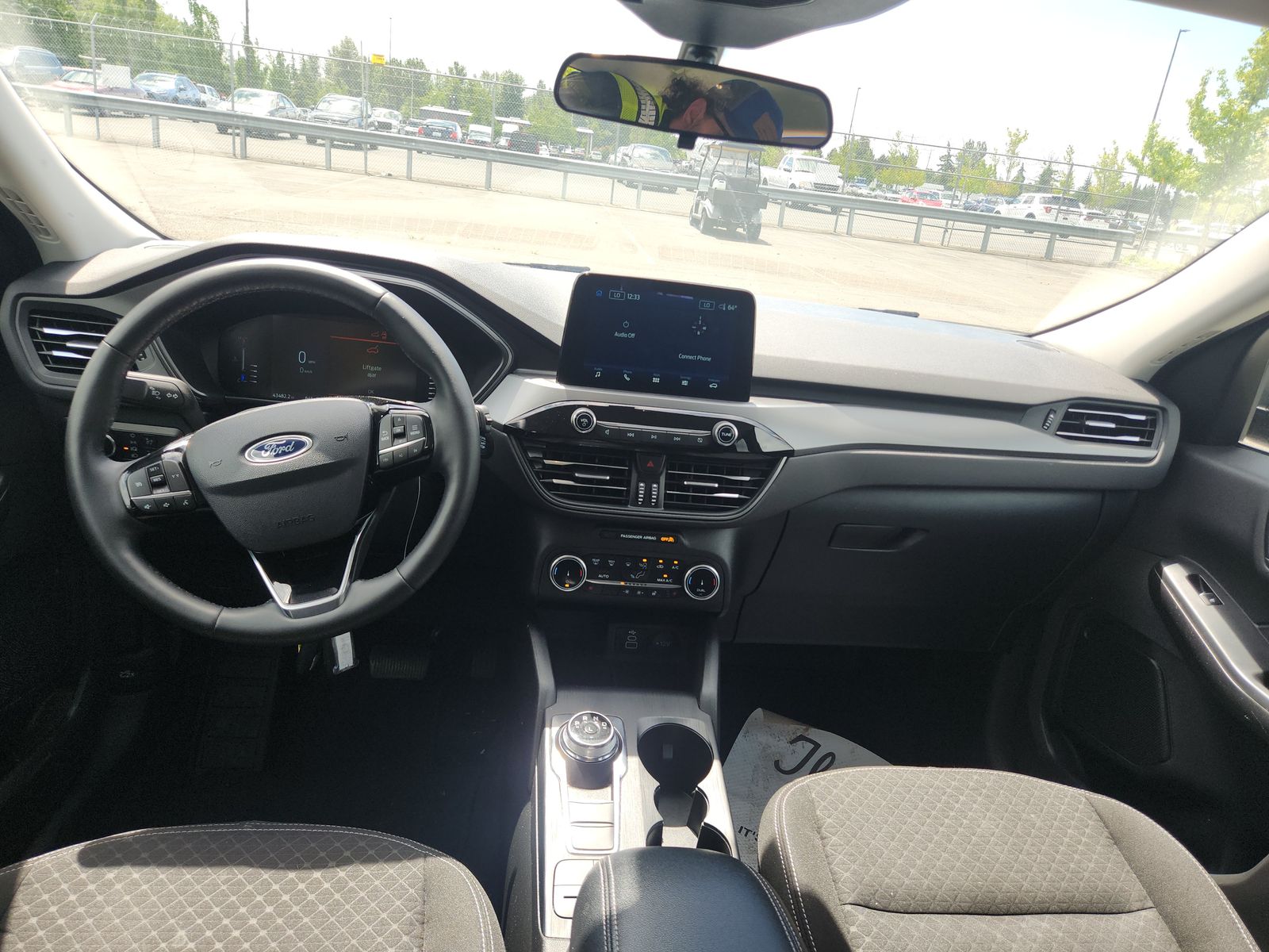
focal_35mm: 23
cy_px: 476
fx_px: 843
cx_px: 634
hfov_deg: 73.9
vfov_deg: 58.9
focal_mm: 5.4
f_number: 1.8
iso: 50
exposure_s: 1/267
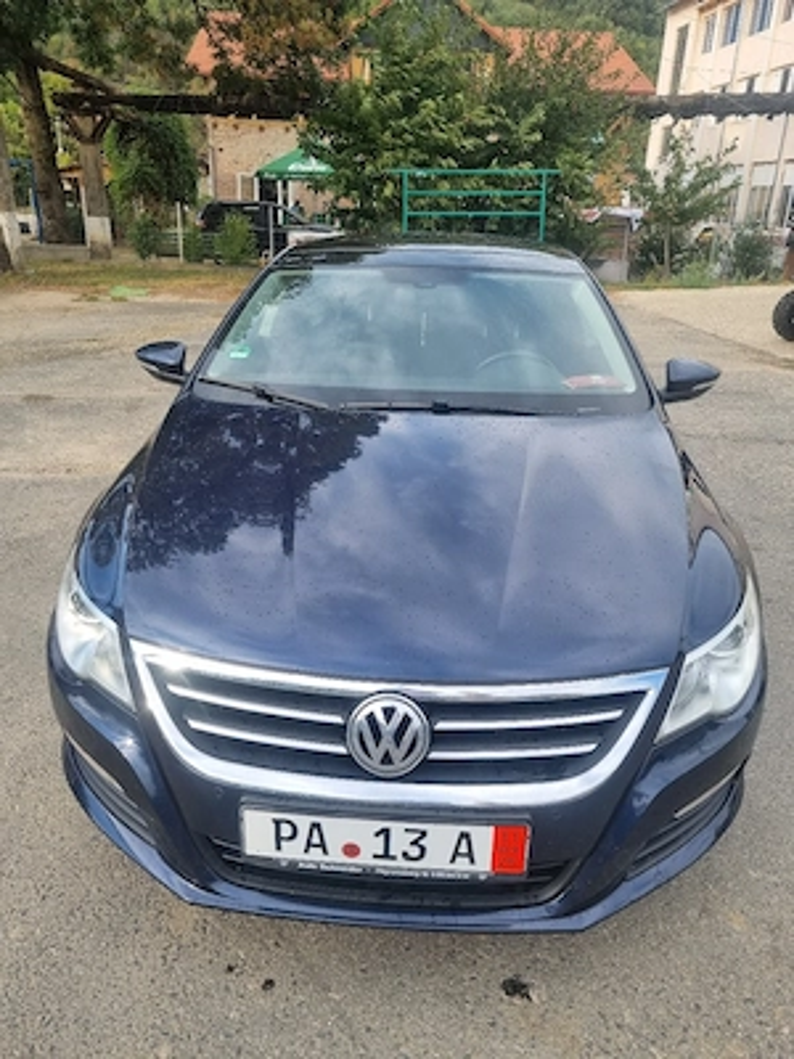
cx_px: 397
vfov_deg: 67.3
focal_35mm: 26
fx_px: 795
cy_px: 530
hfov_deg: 53.1
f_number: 1.8
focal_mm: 5.4
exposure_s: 1/667
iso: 50
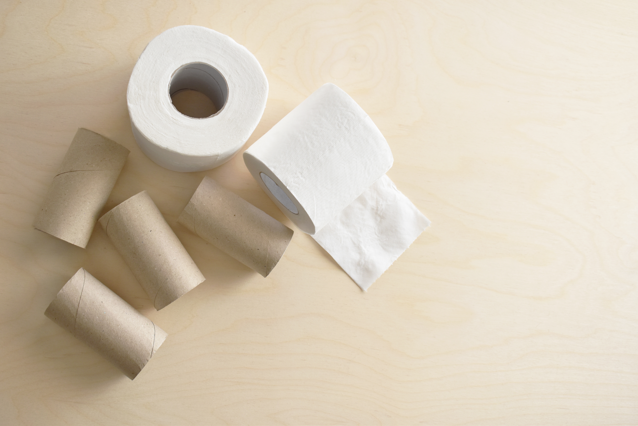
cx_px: 319
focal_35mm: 45
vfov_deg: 29.9
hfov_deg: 43.6
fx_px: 797
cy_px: 213
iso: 400
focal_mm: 30
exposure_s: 1/80
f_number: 5.6
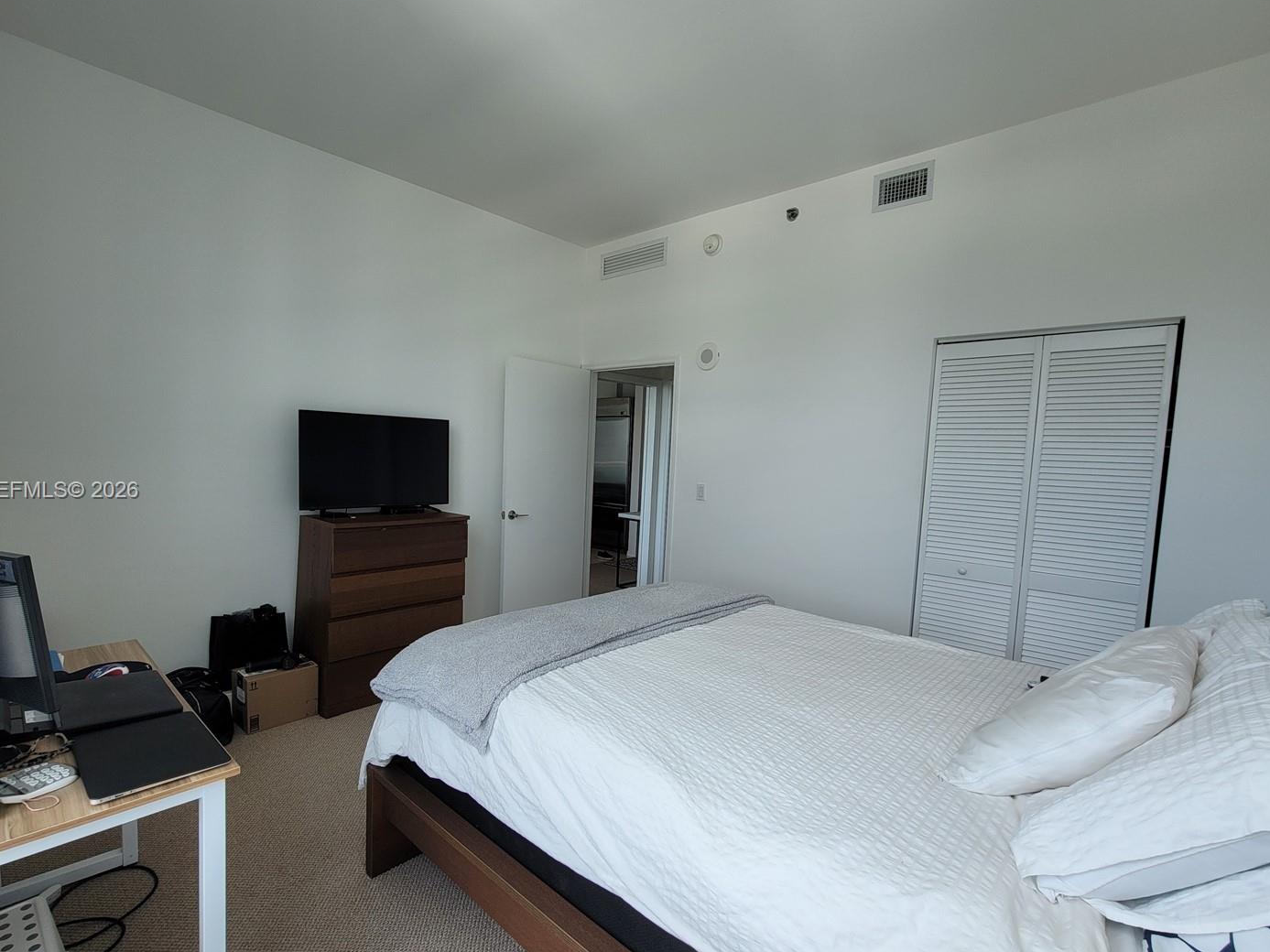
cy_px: 492
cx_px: 586
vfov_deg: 81.7
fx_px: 550
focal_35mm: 15
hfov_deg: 98.0
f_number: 2.2
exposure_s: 1/196
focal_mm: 2.2
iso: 64
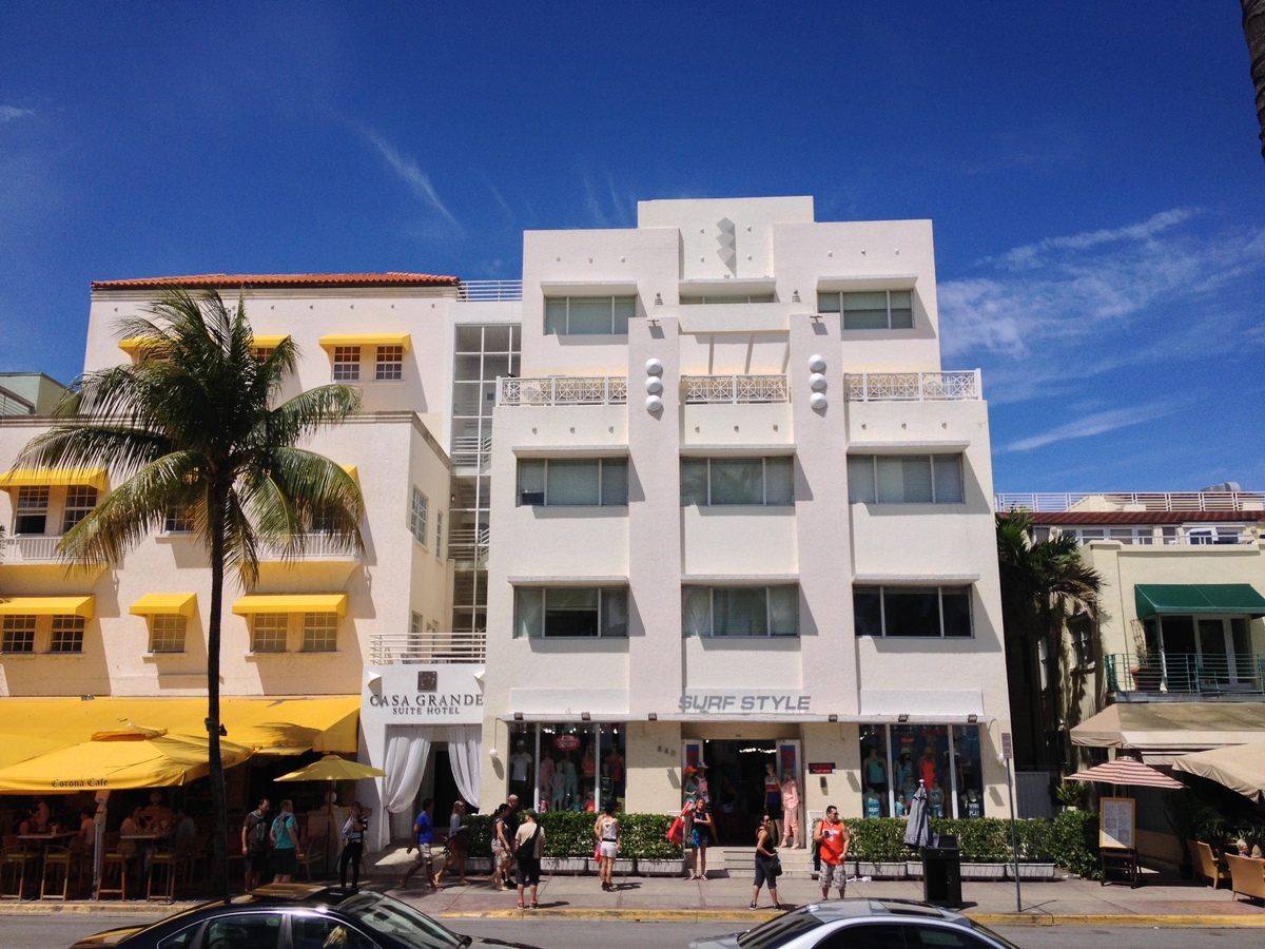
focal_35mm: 35
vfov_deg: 40.7
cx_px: 632
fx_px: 1279
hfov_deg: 52.6
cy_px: 474
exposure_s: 1/3953
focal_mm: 4.28
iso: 50
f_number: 2.4
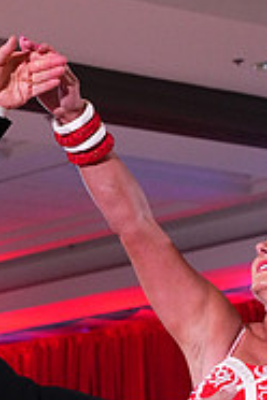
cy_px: 583
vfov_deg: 8.7
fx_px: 2570
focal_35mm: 231
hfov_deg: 5.9
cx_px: 113
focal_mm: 74
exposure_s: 1/320
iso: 8000
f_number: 6.3
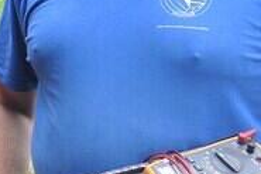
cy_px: 1
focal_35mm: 151
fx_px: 1094
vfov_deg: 9.0
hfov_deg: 12.8
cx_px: -144
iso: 80
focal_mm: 9
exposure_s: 1/160
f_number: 2.5
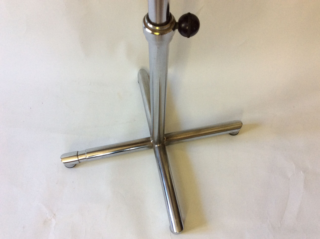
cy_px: 120
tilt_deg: -64.2
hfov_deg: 56.9
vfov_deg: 44.1
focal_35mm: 32
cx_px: 160
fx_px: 295
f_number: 2.4
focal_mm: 3.3
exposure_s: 1/25
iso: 80
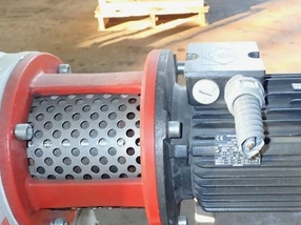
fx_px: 365
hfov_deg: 44.0
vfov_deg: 34.0
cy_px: 151
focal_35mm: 42
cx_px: 206
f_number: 2.3
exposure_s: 1/30
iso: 640
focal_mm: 5.5
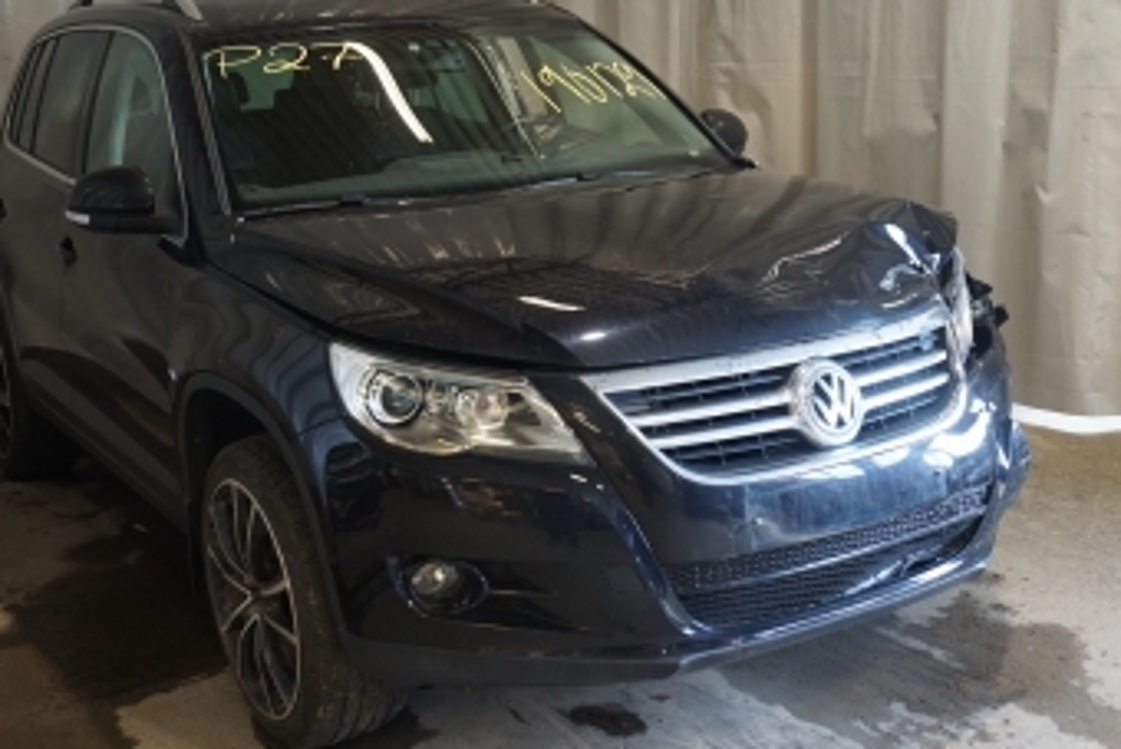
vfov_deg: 28.0
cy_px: 287
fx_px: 1493
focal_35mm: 48
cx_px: 587
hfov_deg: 41.1
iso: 640
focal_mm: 17
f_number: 4
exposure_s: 1/60
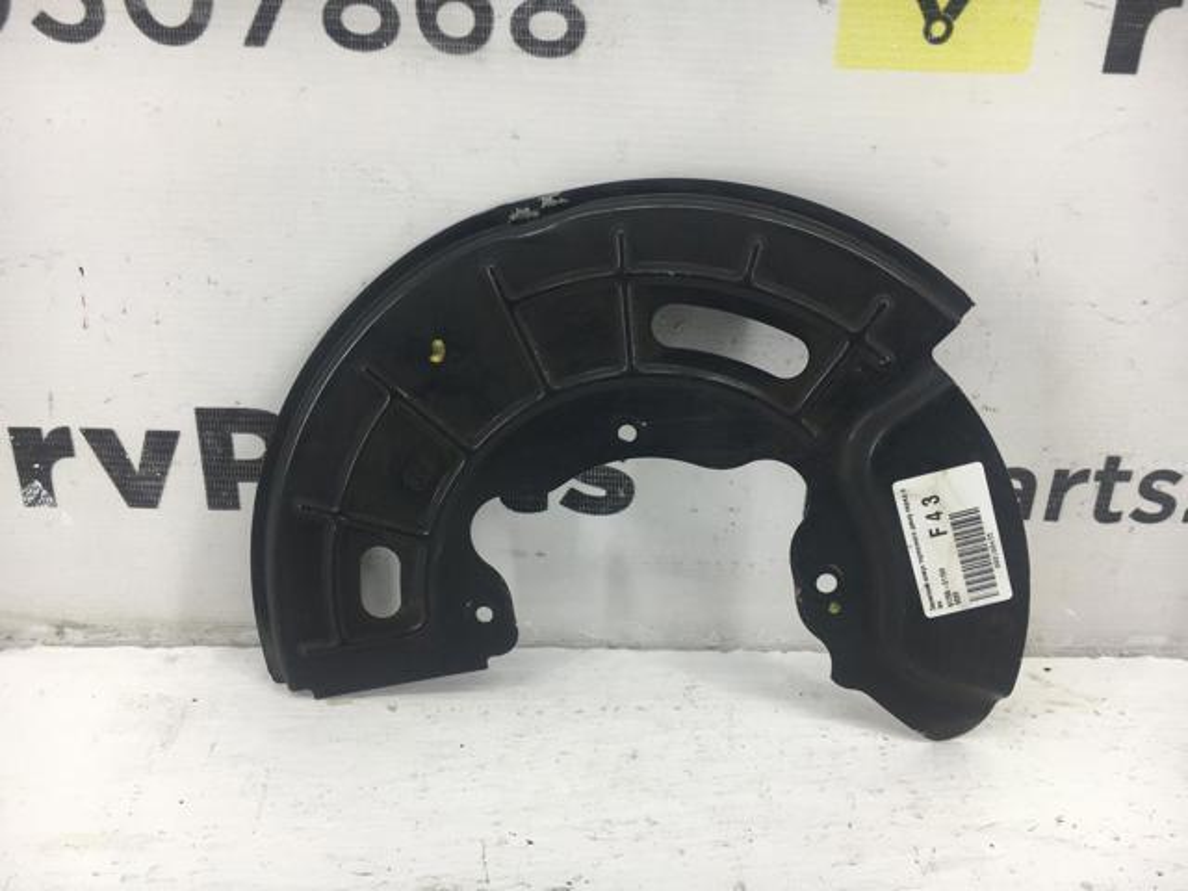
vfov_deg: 48.2
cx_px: 594
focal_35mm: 29
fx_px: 995
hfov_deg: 61.7
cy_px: 446
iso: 32
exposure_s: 1/50
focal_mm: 4.15
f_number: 2.2
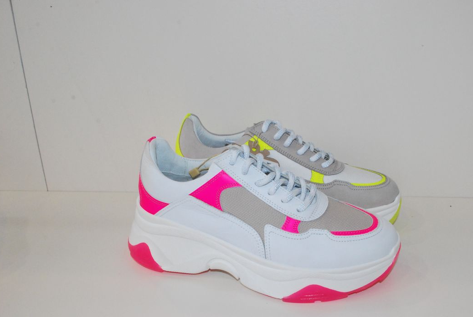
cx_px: 268
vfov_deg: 35.1
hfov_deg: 50.5
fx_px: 500
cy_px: 182
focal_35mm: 38
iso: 1600
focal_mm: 22
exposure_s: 1/200
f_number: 14
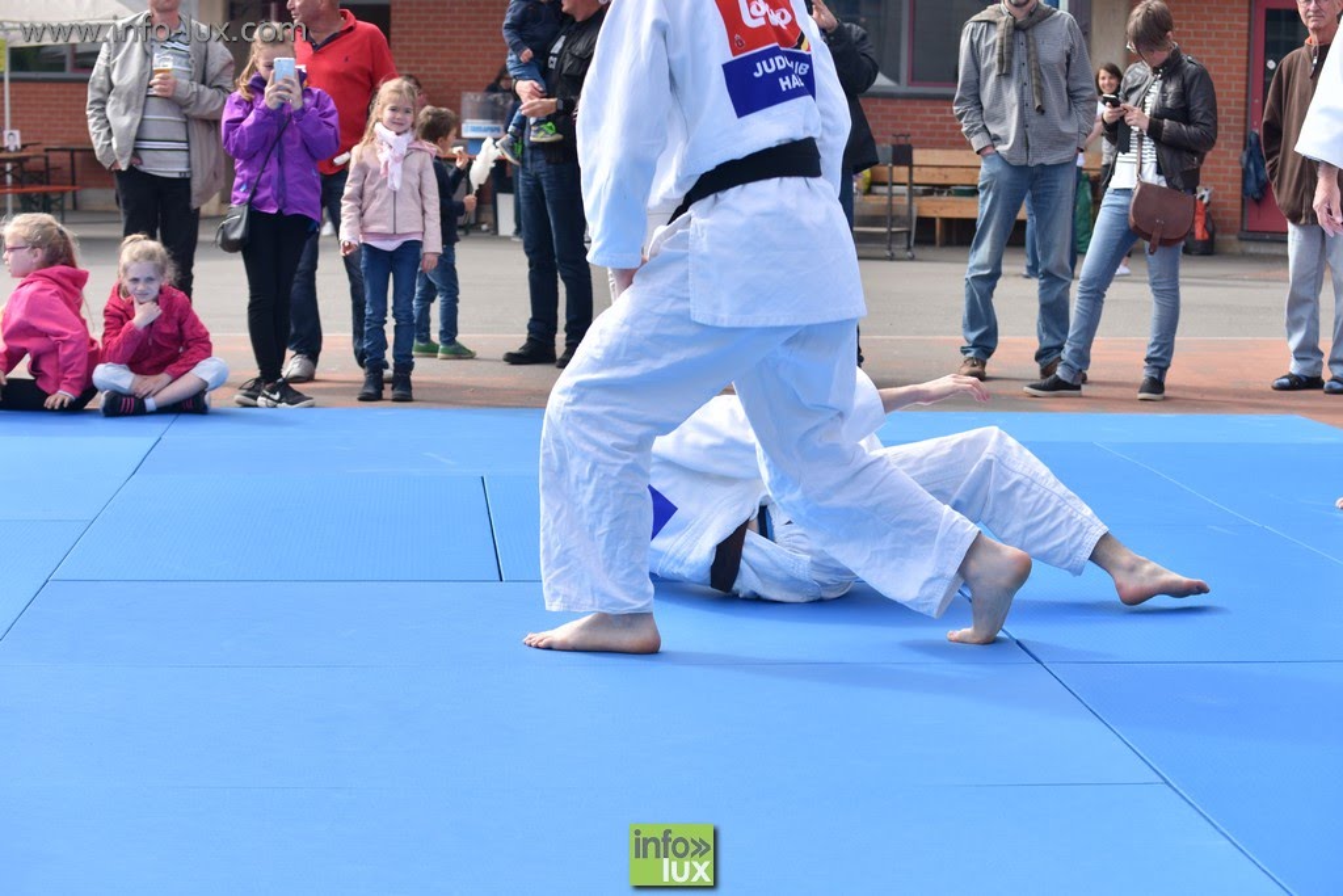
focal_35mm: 75
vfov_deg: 18.2
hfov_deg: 27.0
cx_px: 672
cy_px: 448
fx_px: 2798
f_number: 5
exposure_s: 1/500
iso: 100
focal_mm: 50
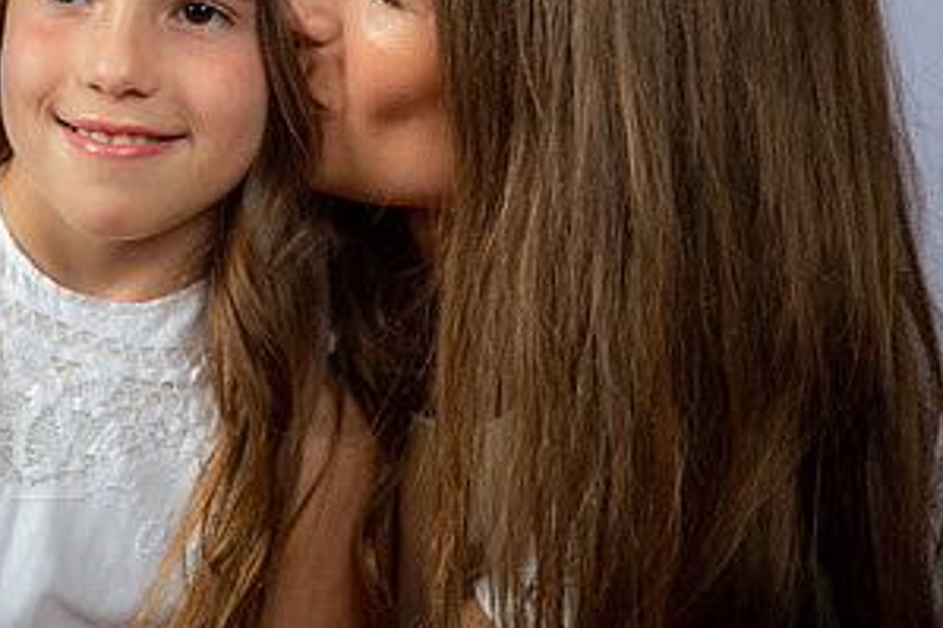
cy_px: 211
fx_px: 4320
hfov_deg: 12.4
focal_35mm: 165
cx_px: 218
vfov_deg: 8.3
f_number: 5.6
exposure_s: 1/200
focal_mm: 85
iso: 250
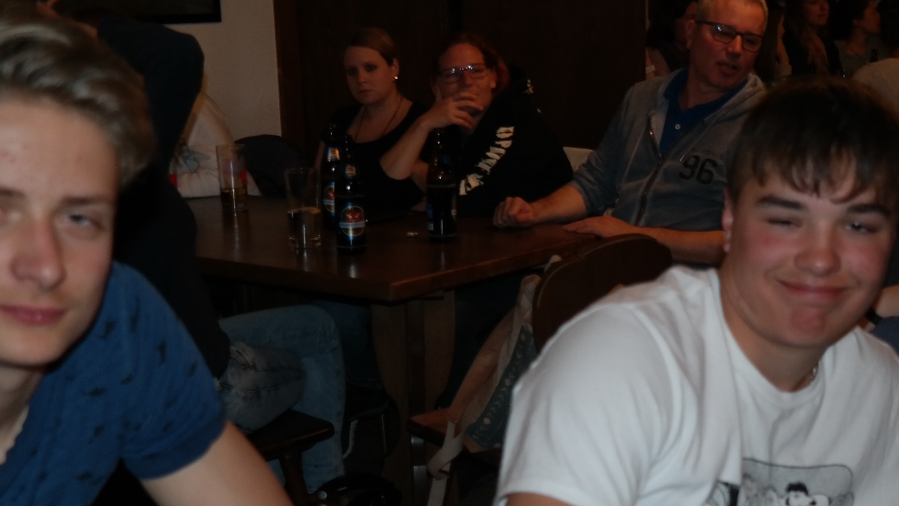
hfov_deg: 35.9
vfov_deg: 20.6
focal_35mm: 58
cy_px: 367
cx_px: 526
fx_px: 1383
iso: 400
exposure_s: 1/50
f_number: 4
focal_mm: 24
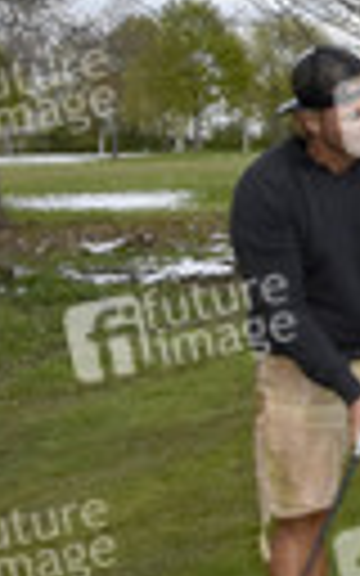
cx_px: 961
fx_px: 1771
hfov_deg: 9.7
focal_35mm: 113
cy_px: 216
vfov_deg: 18.4
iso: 500
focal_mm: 21
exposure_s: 1/100
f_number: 22
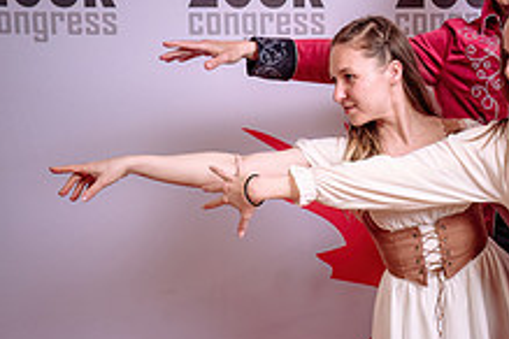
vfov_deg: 17.9
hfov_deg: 25.9
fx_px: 1074
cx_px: 451
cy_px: 231
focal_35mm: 76
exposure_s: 1/160
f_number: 5
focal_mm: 26
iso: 100
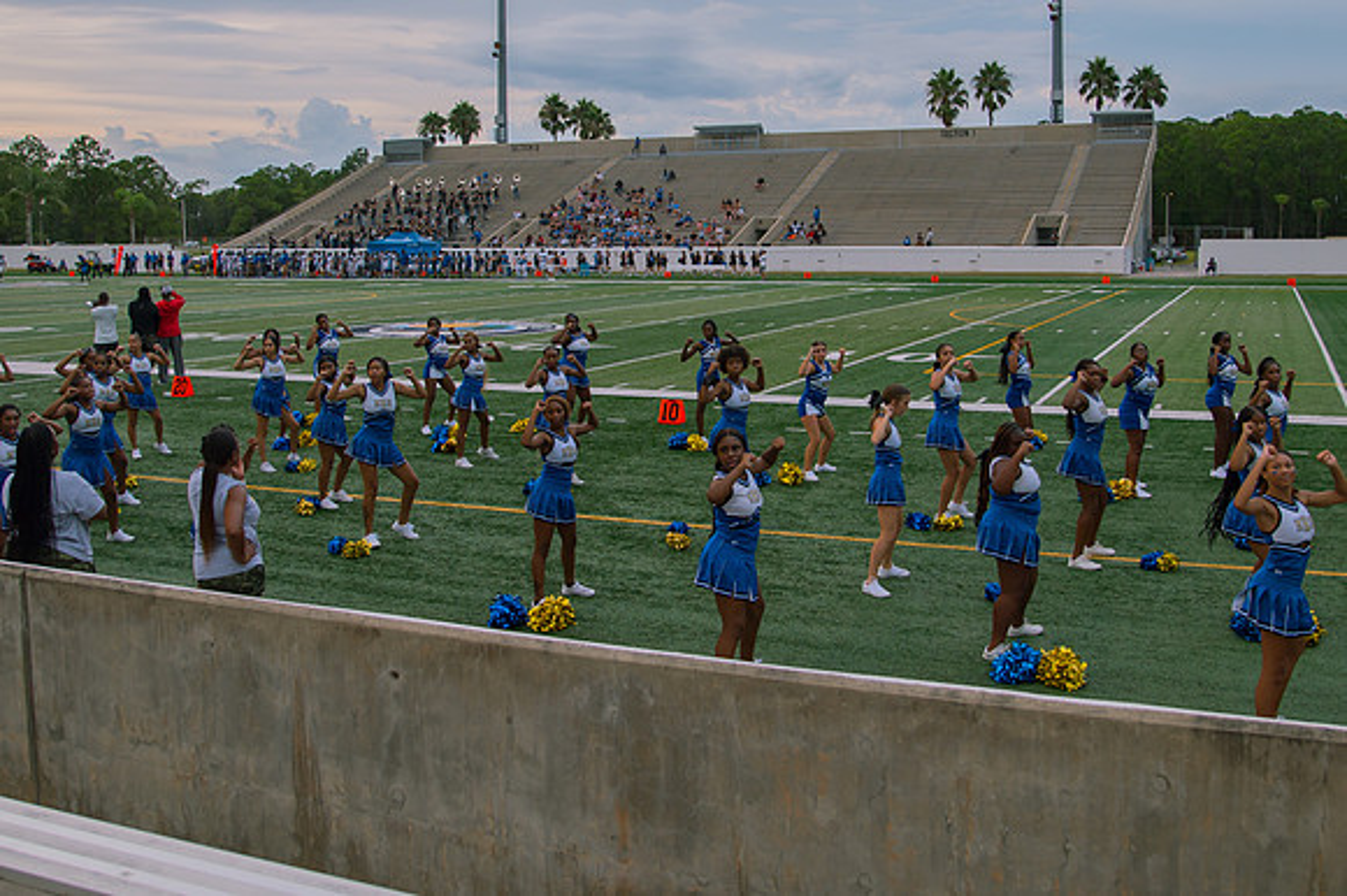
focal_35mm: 36
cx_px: 681
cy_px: 312
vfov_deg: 36.5
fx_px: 1346
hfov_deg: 53.1
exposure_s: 1/400
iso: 100
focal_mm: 24
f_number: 4
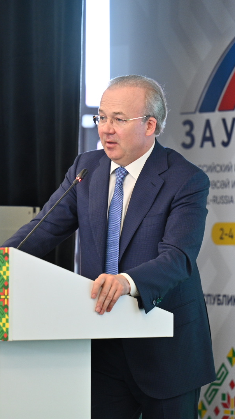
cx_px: 68
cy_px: 209
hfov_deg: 5.1
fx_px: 2626
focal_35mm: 237
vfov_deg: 9.1
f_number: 2.8
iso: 1250
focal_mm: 150
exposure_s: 1/250
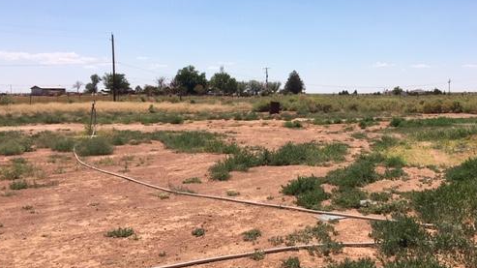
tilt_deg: -1.8
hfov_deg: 48.9
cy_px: 115
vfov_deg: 29.0
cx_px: 299
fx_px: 518
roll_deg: +0.1
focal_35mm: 41
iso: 25
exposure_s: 1/2198
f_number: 2.2
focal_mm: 4.15
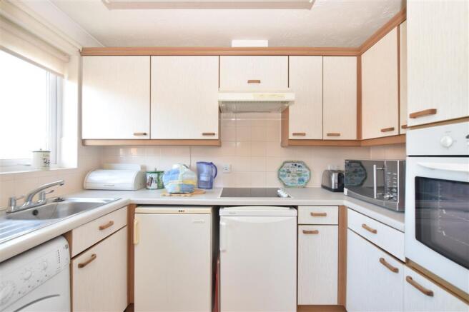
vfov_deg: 77.3
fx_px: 195
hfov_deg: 100.4
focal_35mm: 15
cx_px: 234
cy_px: 156
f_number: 8
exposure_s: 1/20
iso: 500
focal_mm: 10
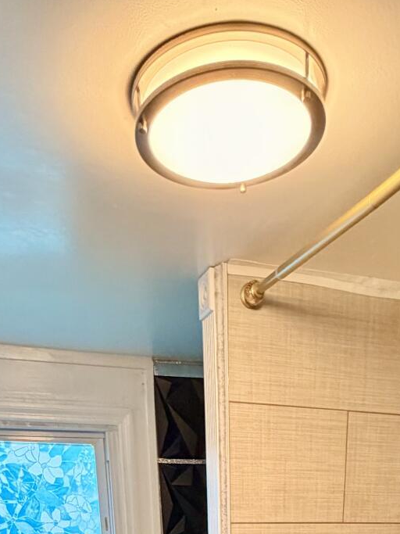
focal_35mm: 41
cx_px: 227
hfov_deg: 35.1
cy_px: 772
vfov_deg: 30.0
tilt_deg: -20.6
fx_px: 632
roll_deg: +1.5
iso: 320
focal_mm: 2.22
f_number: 2.2
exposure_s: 1/60
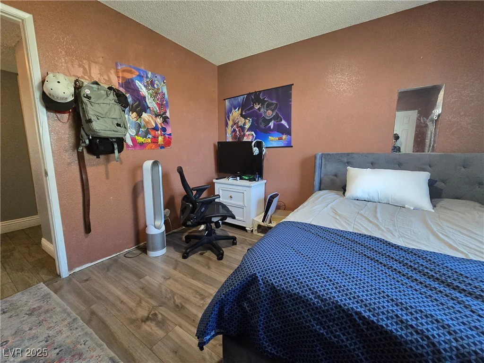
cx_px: 242
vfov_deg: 89.9
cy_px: 182
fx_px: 182
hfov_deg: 106.2
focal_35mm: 13
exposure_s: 1/60
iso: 640
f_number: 2.2
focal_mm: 2.2
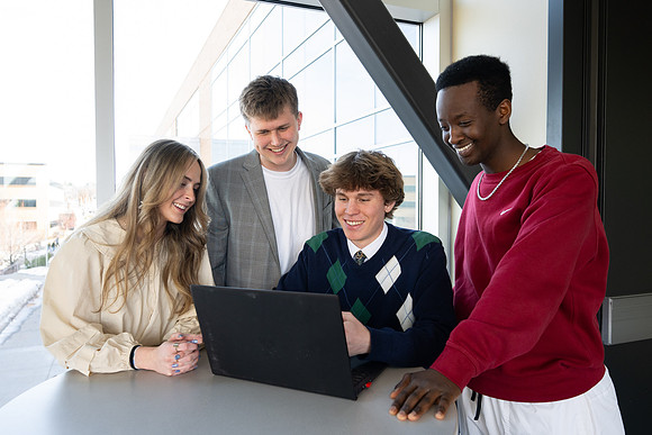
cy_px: 222
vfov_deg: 49.4
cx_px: 307
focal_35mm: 26
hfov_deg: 69.1
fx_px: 473
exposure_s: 1/250
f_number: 4
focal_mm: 22
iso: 400
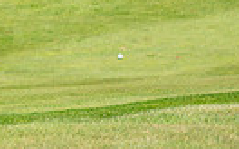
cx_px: -270
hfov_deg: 1.6
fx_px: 8765
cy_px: -184
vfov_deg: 1.0
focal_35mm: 1348
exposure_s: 1/2500
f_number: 4.5
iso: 200
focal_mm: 300
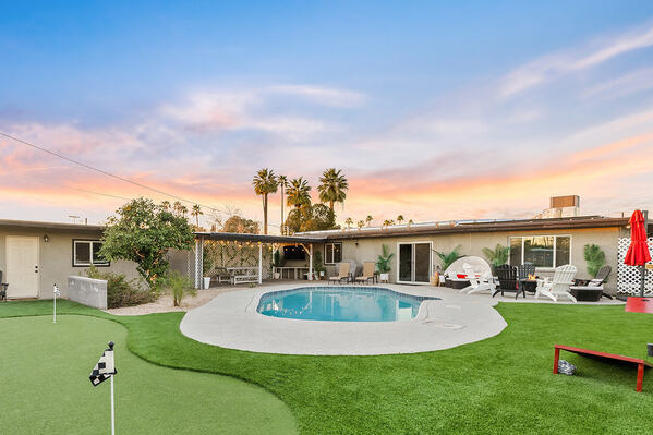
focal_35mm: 20
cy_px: 265
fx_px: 363
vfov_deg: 61.3
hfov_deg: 83.2
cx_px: 268
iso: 100
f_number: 8
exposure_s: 1/3
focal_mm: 16
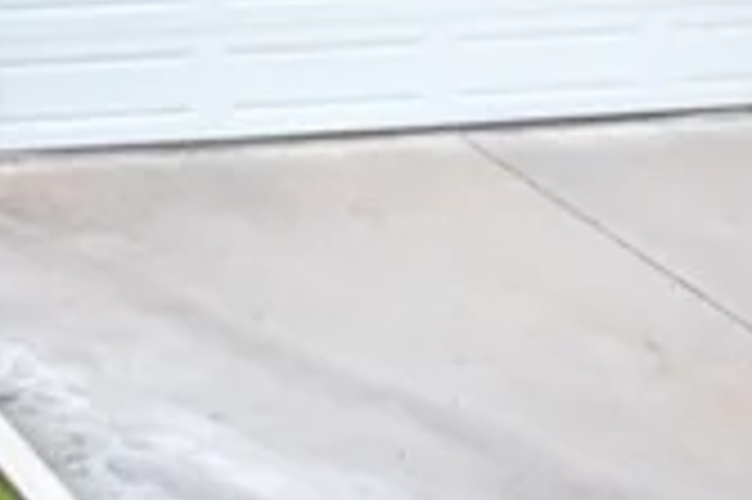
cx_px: -70
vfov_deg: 9.5
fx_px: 2942
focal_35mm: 141
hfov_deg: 14.2
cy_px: -221
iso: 100
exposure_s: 1/80
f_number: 4.5
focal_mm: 10.26
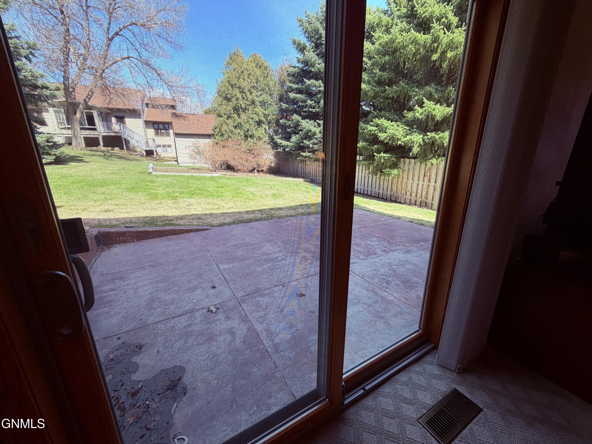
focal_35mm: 14
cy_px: 222
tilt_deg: -16.0
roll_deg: +0.1
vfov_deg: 85.7
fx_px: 239
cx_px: 296
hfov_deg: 102.1
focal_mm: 2.22
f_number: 2.2
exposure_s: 1/120
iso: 40
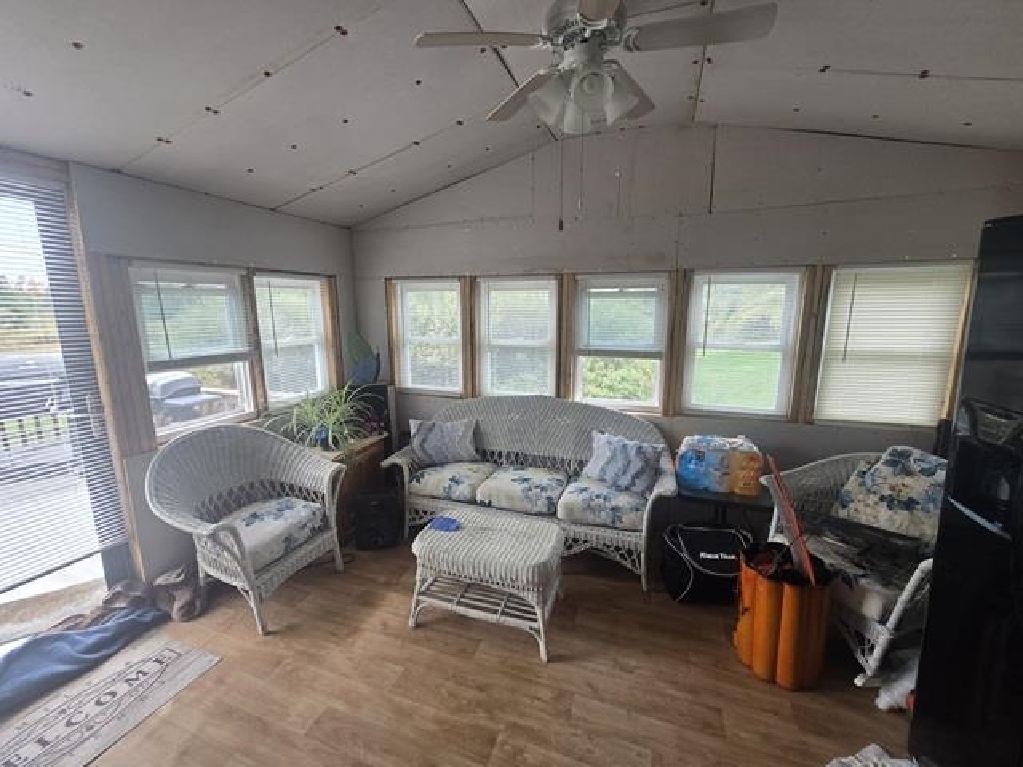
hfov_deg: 106.2
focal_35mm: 13
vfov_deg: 89.9
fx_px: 384
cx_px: 512
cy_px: 384
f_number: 2.2
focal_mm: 2.2
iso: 64
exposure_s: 1/120
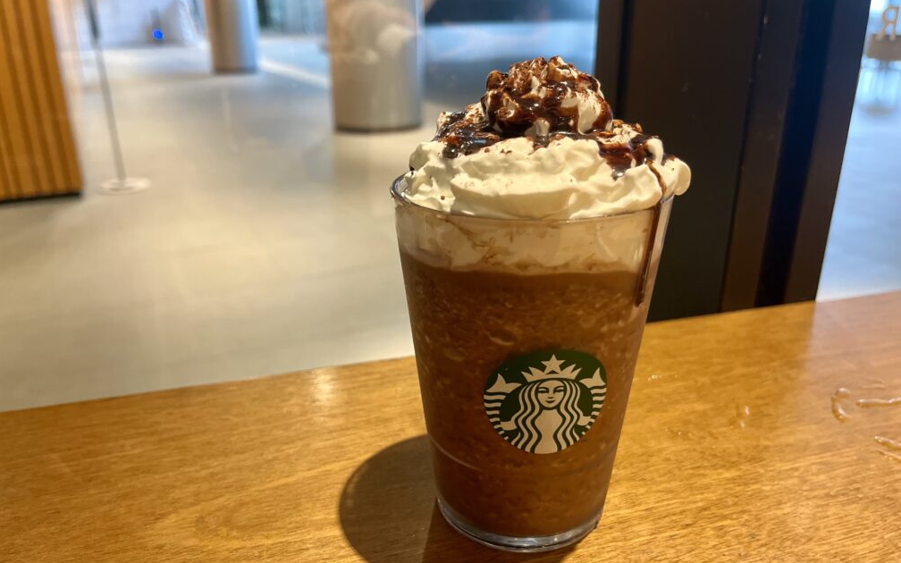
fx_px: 688
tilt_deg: -22.0
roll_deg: +0.5
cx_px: 445
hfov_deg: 66.5
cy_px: 289
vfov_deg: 44.5
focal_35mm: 28
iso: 500
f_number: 1.6
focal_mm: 5.1
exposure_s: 1/57
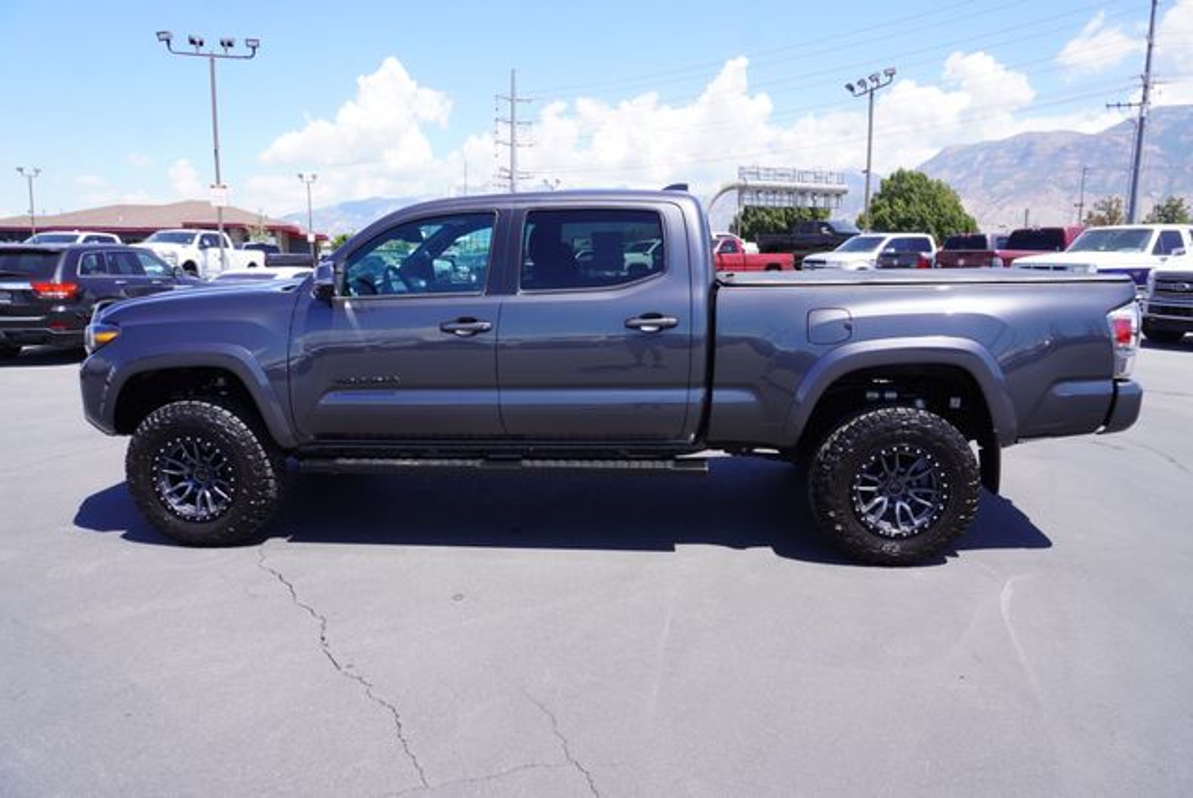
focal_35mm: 24
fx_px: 796
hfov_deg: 73.7
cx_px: 596
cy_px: 399
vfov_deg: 53.2
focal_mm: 16
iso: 100
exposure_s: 1/125
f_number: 8
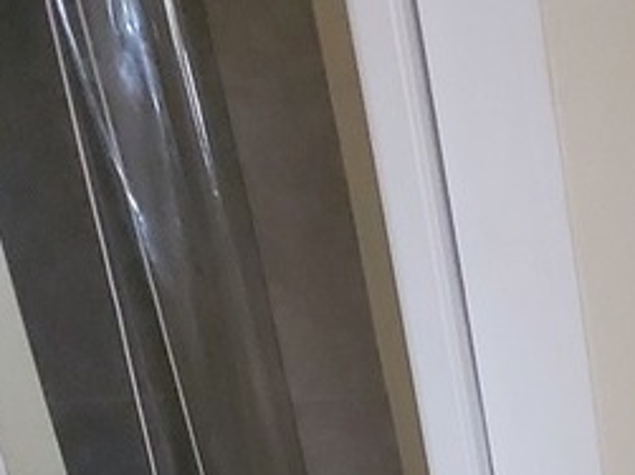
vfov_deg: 10.4
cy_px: 1321
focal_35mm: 112
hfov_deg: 16.7
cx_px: 805
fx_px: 2054
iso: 640
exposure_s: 1/40
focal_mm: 4.3
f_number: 1.5
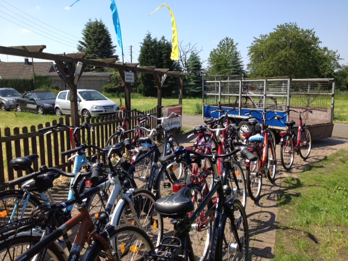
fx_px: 352
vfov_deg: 40.7
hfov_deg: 52.6
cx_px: 174
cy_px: 130
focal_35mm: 35
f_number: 2.4
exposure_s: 1/986
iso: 64
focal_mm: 4.28
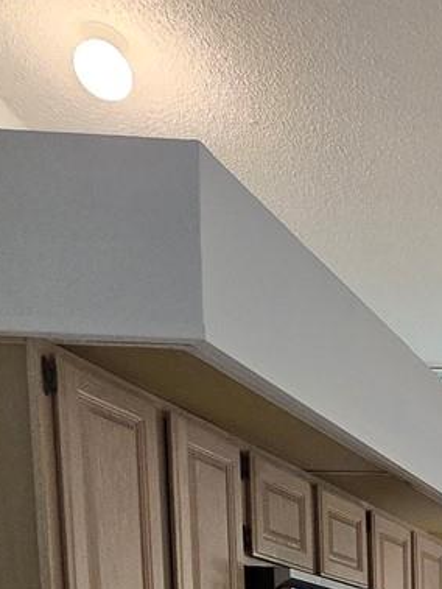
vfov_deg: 27.1
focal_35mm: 55
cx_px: 811
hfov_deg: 19.4
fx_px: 935
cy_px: 832
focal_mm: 2.2
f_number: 2.2
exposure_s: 1/60
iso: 250
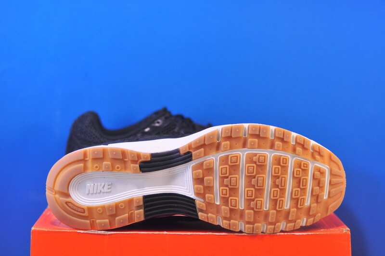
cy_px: 128
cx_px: 192
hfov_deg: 27.0
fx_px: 801
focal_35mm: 75
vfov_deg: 18.1
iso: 250
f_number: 2.2
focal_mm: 50
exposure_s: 1/320
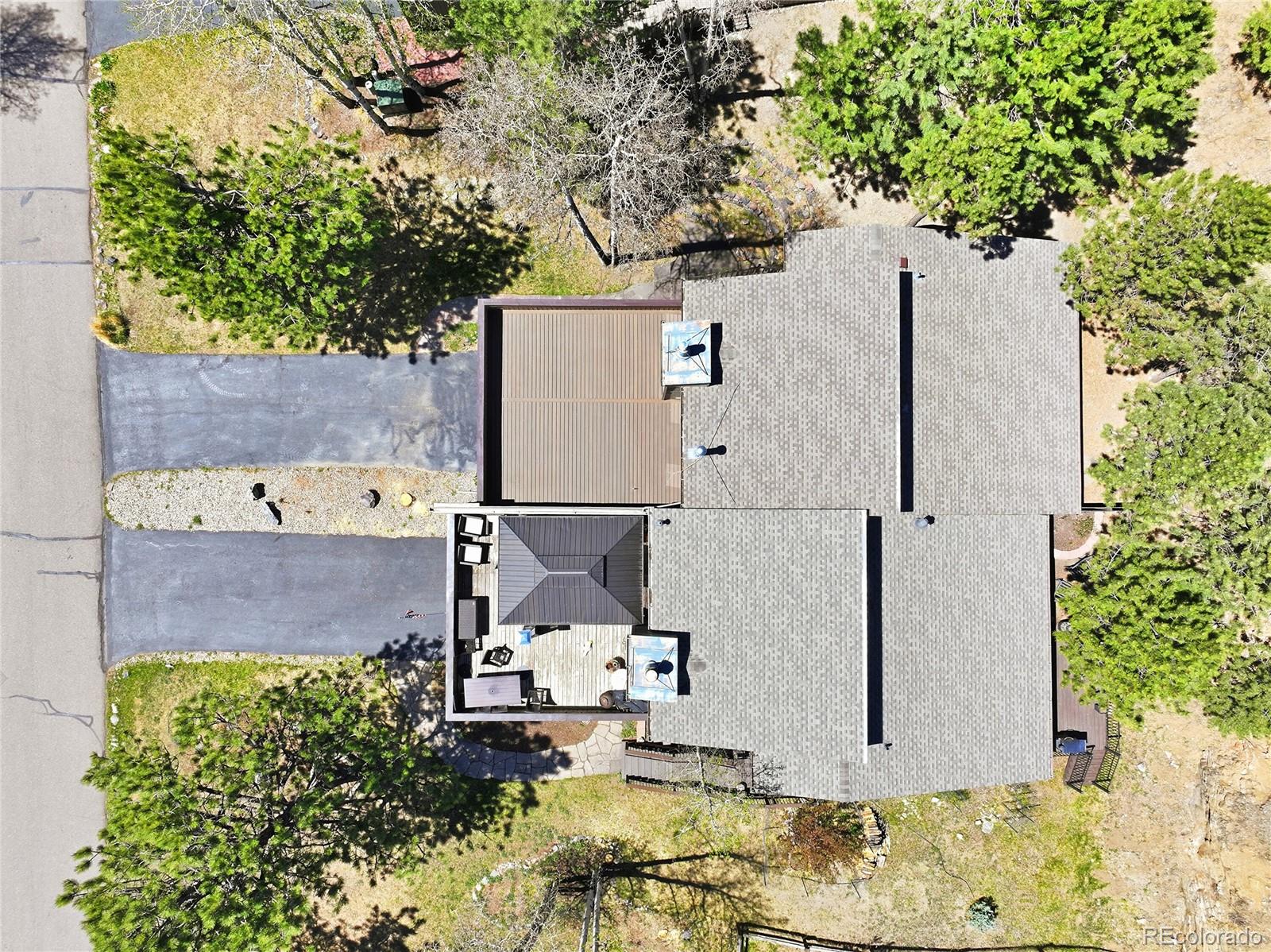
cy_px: 476
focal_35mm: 24
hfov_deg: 71.6
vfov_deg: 56.8
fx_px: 881
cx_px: 636
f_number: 8
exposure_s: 1/200
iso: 100
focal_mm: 12.3
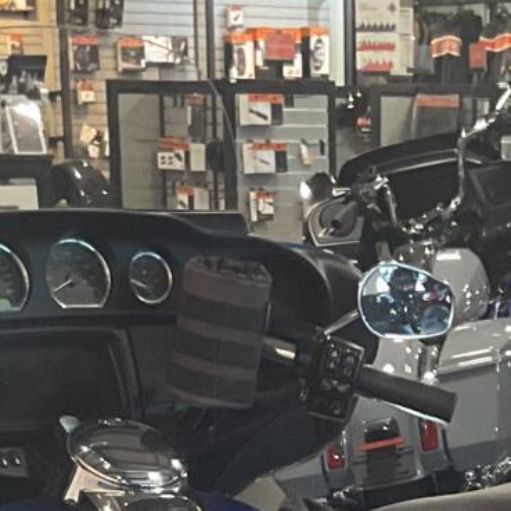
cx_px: 496
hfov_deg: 12.4
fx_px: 2321
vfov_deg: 11.5
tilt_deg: -21.1
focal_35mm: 139
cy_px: 982
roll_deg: +0.2
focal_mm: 3
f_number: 1.8
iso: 160
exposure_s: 1/60
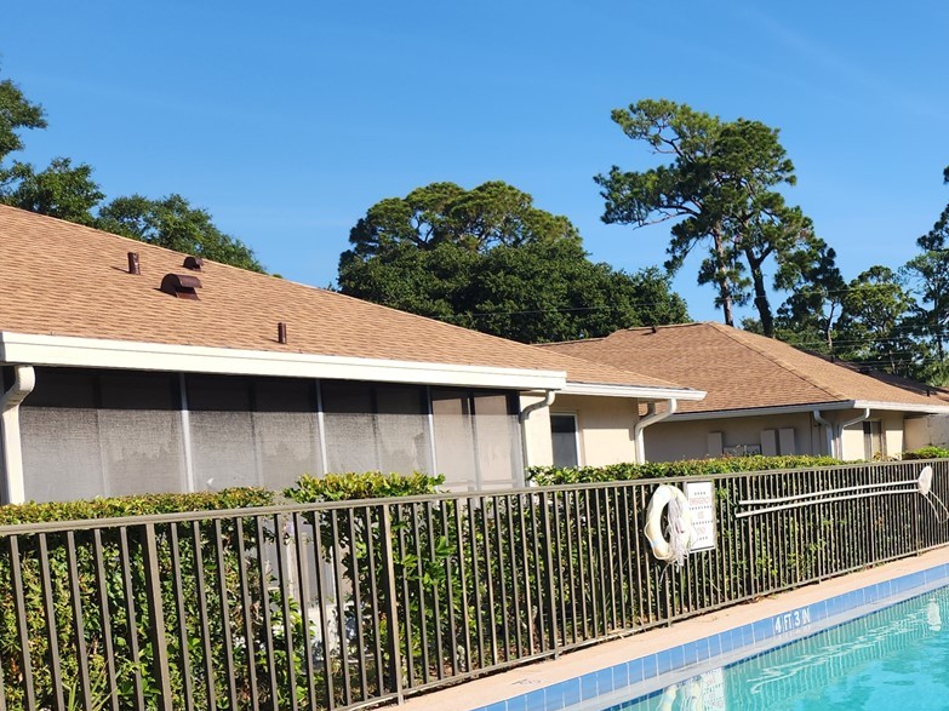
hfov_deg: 37.1
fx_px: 1288
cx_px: 902
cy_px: 511
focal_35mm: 47
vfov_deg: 30.5
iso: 20
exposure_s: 1/1252
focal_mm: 5.4
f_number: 1.8
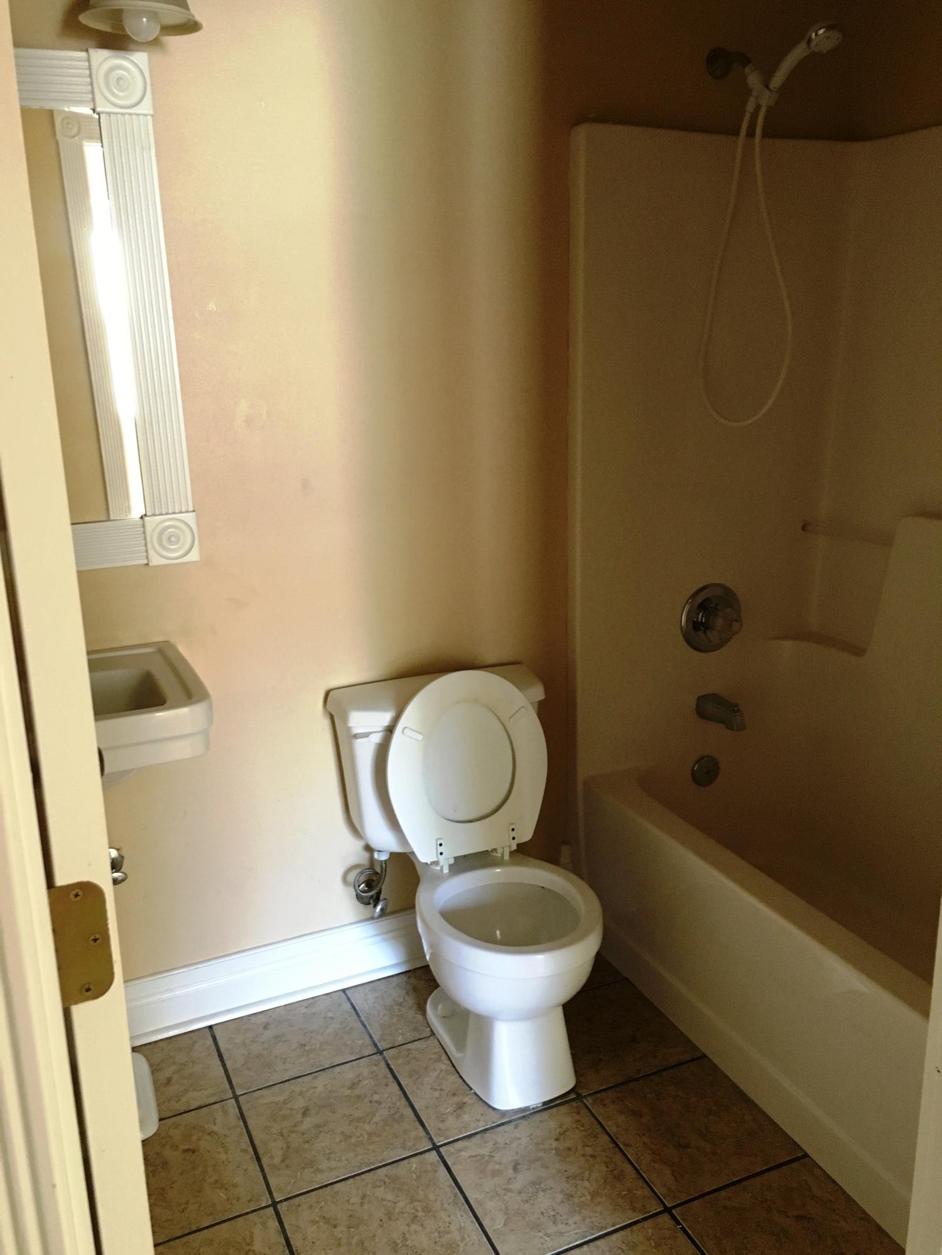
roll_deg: +1.7
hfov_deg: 48.2
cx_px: 471
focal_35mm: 29
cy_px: 628
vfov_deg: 61.7
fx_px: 1052
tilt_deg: -15.7
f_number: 2.2
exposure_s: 1/20
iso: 200
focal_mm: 4.15
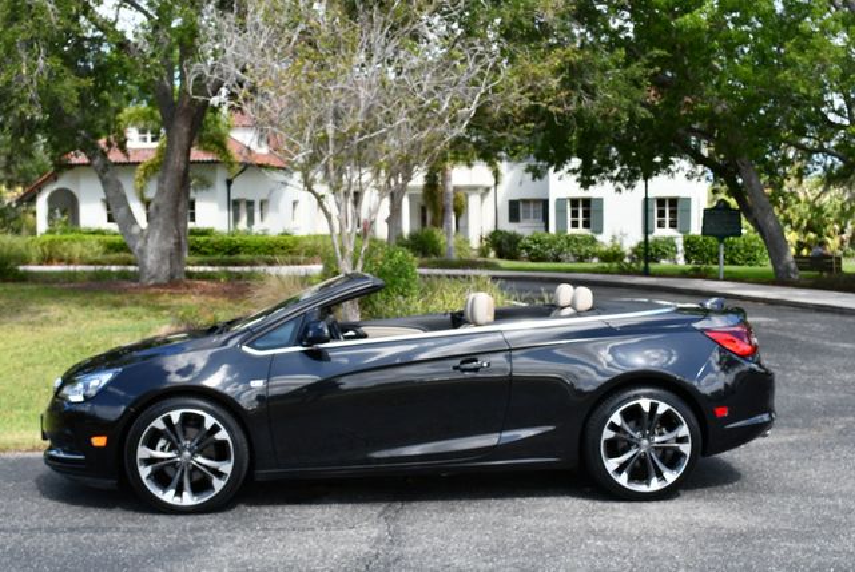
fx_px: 1141
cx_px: 428
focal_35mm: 48
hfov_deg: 41.1
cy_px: 286
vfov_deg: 28.1
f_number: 7.1
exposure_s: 1/250
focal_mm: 24
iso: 200
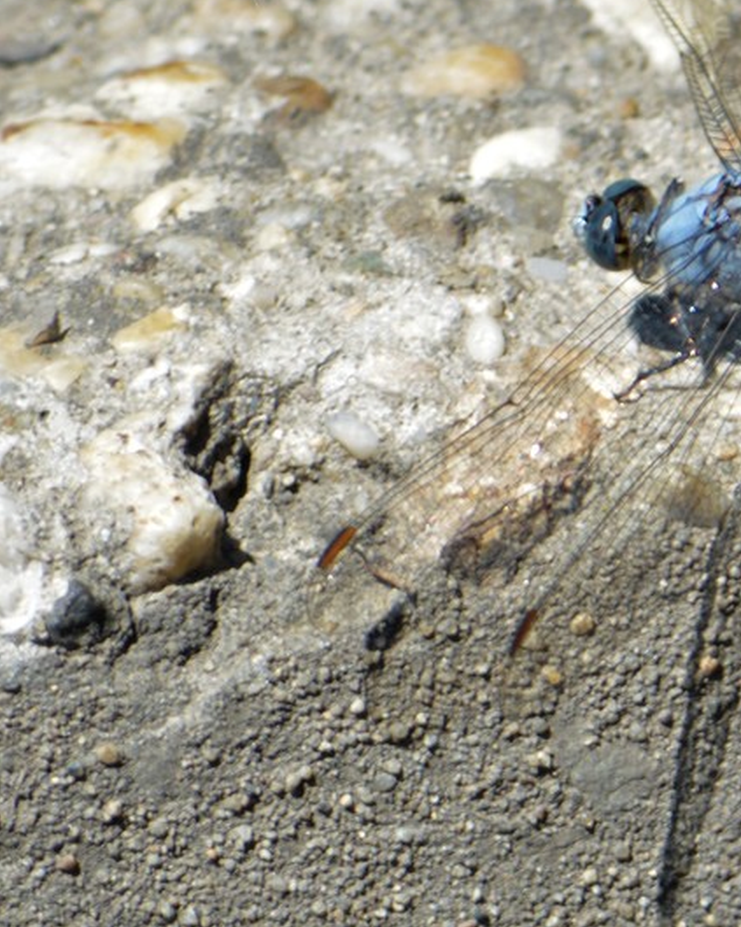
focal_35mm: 767
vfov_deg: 2.5
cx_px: 783
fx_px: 21032
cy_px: 398
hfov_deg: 2.0
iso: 100
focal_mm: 300
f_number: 8
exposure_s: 1/160
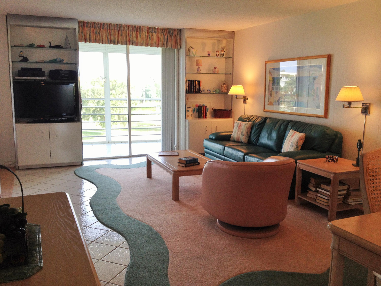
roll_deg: -0.3
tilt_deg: -11.5
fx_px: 385
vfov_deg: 40.7
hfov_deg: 52.6
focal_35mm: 35
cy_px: 143
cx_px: 190
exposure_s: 1/120
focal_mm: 4.28
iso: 80
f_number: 2.4
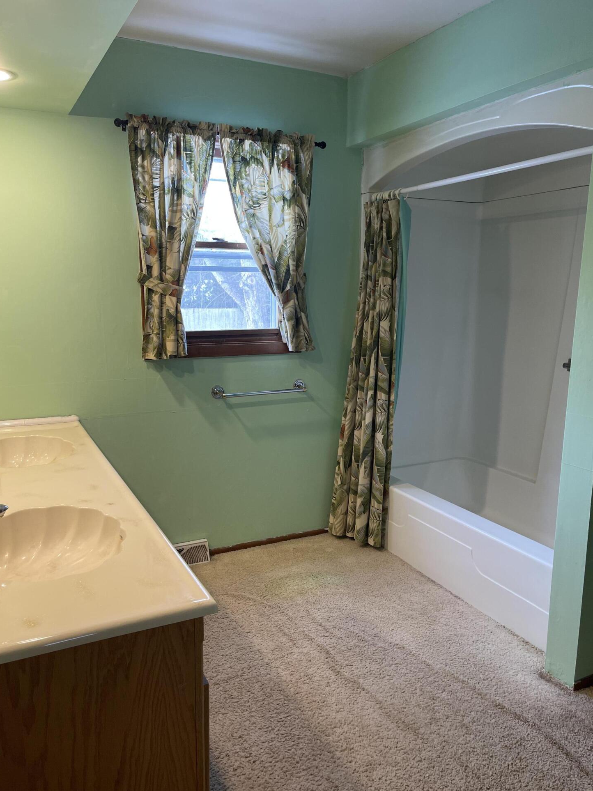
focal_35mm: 27
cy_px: 398
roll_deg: -2.4
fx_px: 617
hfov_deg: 51.3
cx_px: 290
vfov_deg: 65.3
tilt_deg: -10.4
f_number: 1.6
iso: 100
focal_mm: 5.1
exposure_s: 1/60
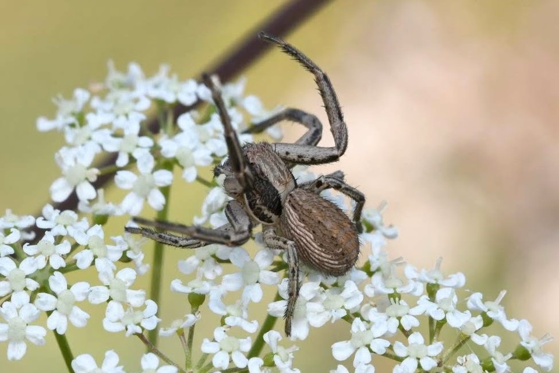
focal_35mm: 158
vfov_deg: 8.7
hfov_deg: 13.0
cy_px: 186
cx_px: 280
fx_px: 2445
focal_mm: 105
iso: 800
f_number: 25
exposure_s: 1/160
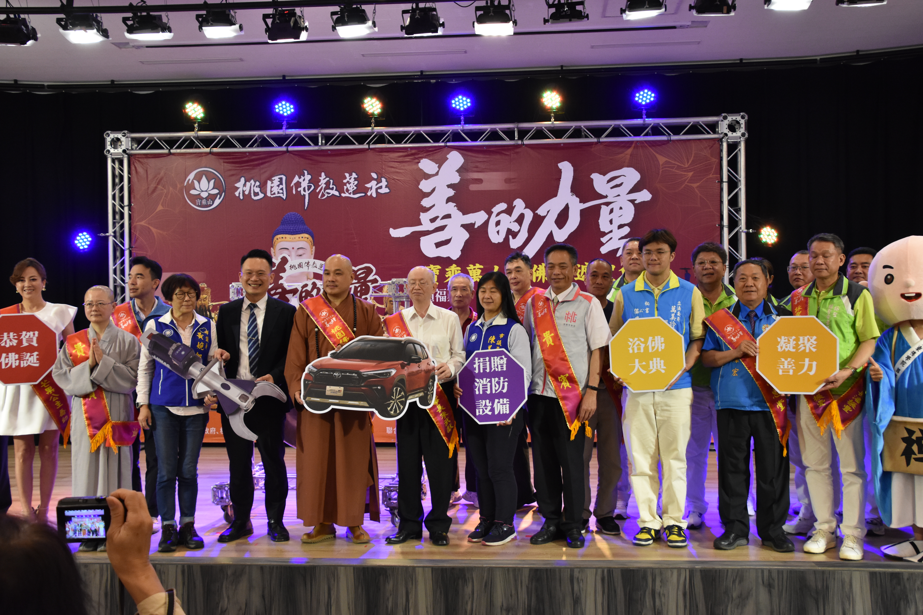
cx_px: 462
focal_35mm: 39
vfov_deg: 34.2
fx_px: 1000
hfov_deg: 49.6
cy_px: 308
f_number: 5.6
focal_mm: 26
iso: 1600
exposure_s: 1/125
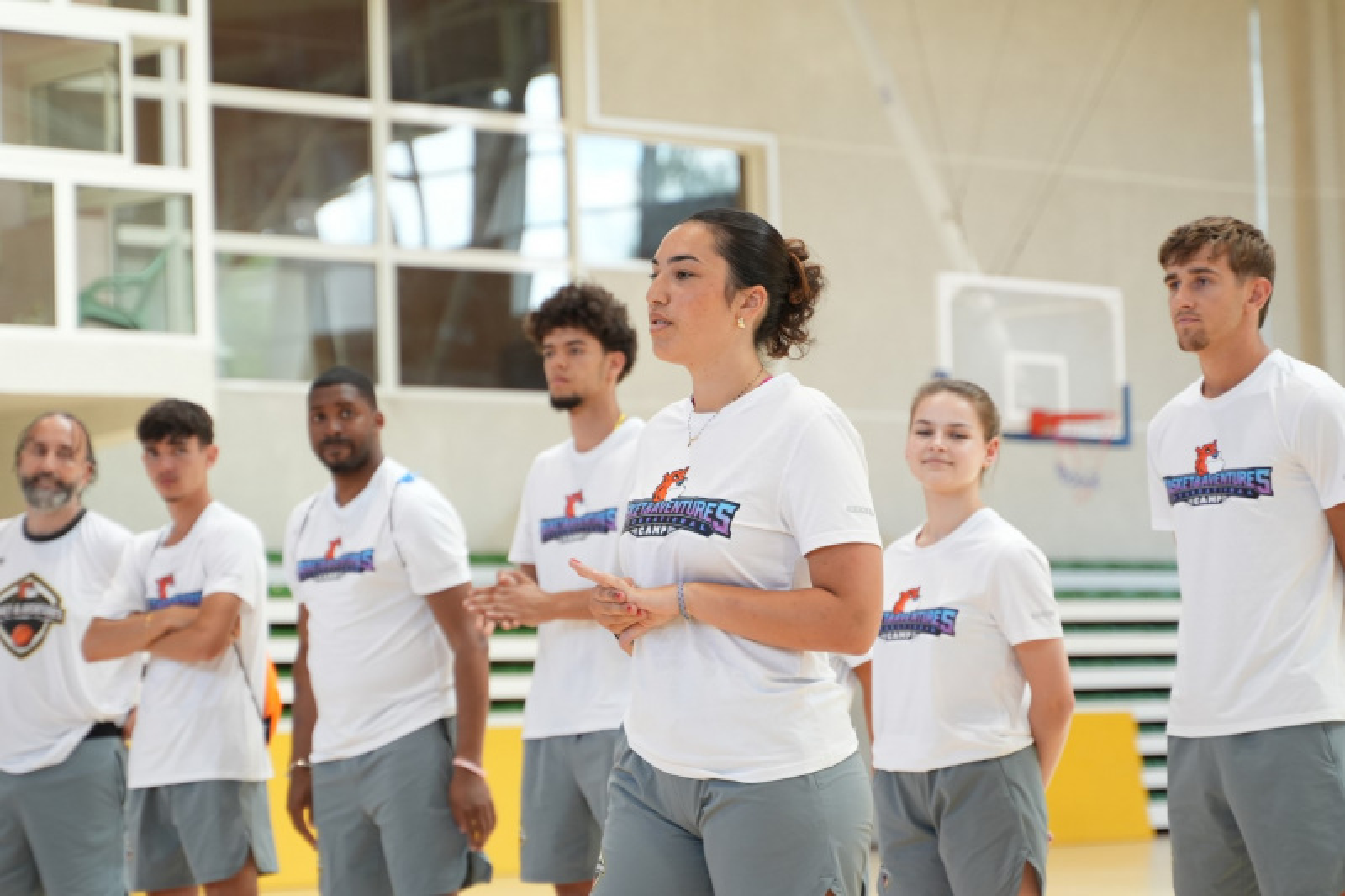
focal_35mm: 105
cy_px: 448
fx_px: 3922
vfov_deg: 13.0
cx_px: 672
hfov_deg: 19.5
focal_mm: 70
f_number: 2.8
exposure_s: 1/250
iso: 500
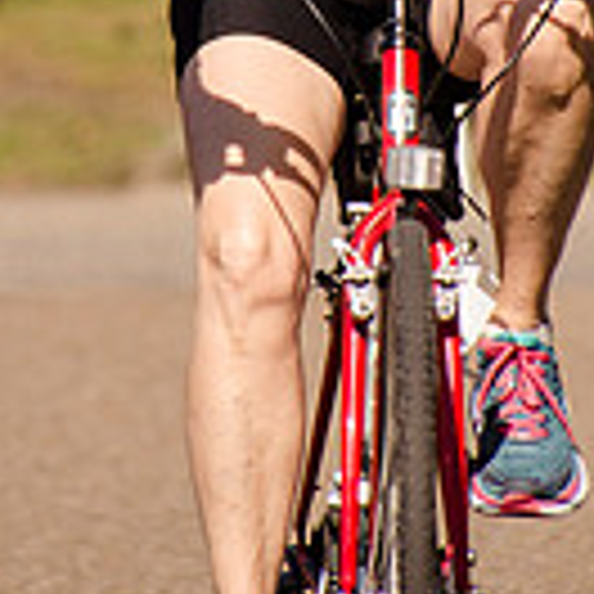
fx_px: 25355
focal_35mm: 1306
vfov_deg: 1.3
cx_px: 378
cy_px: 45
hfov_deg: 1.3
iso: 640
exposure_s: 1/3200
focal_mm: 300
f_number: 6.3
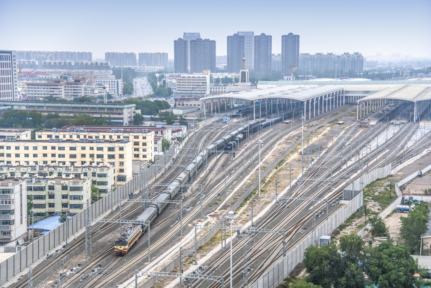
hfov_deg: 30.5
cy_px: 144
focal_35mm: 66
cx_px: 216
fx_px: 790
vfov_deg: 20.6
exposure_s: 1/1600
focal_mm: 66
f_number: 4
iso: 160
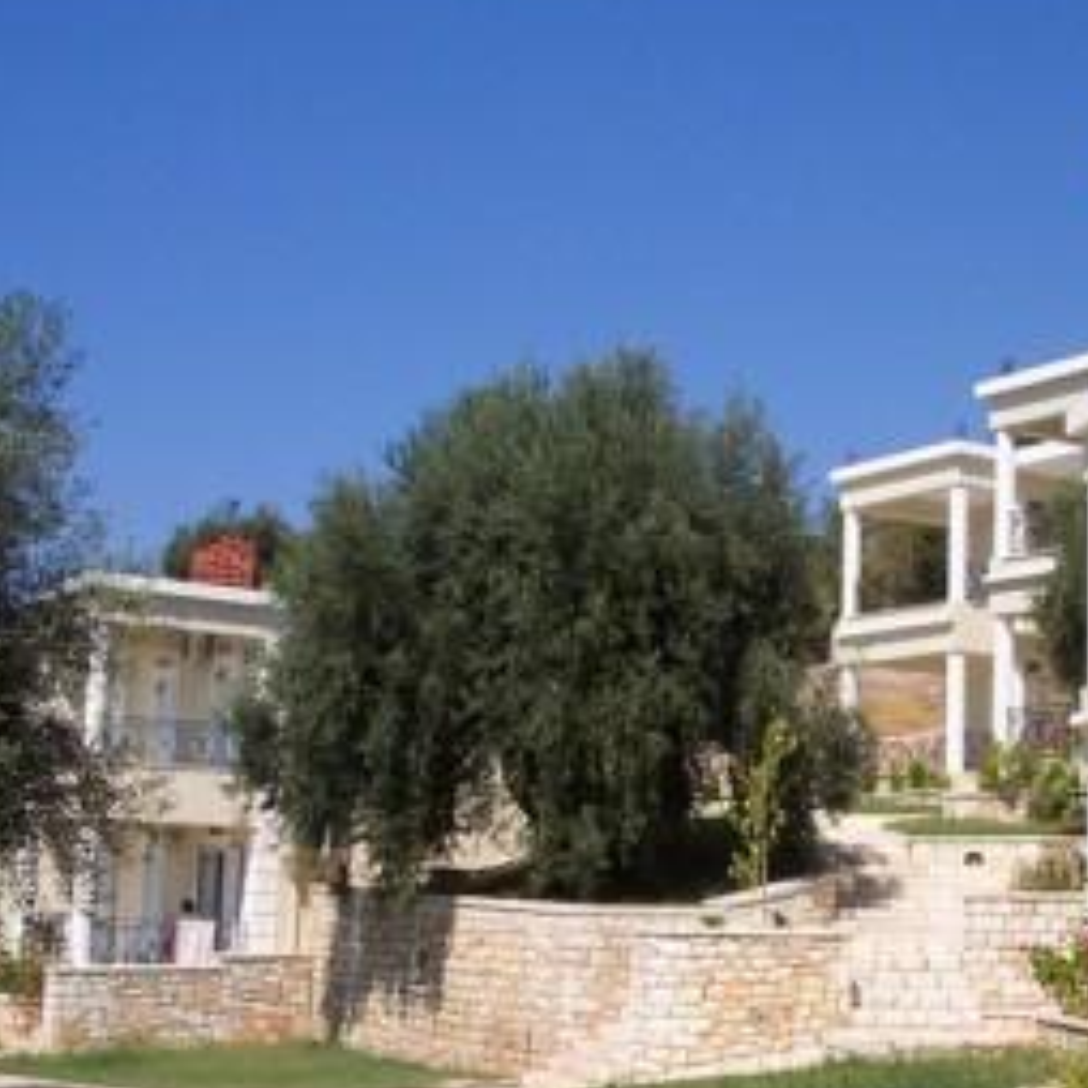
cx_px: 792
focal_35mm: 57
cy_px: 593
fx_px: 2027
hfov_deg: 29.6
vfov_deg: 30.0
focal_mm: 8
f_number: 4.8
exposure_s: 1/1000
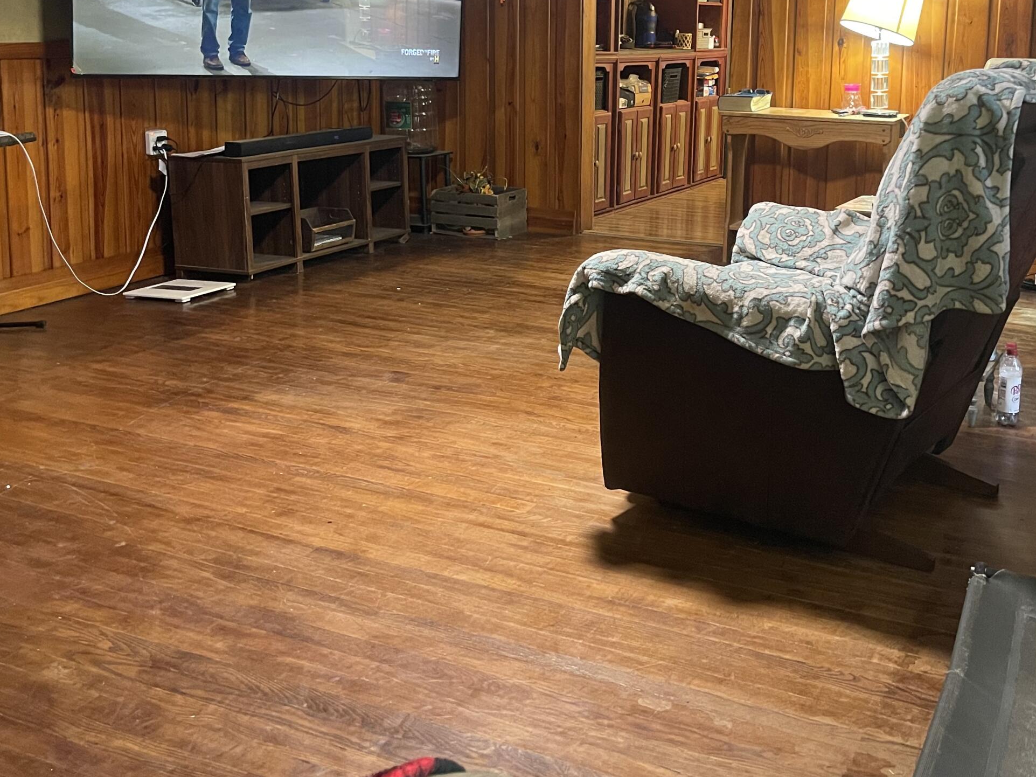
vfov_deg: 36.1
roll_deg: -2.1
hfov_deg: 47.6
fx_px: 1167
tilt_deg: -8.6
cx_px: 627
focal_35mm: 39
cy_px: 211
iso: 640
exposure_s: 1/40
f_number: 1.6
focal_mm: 5.1
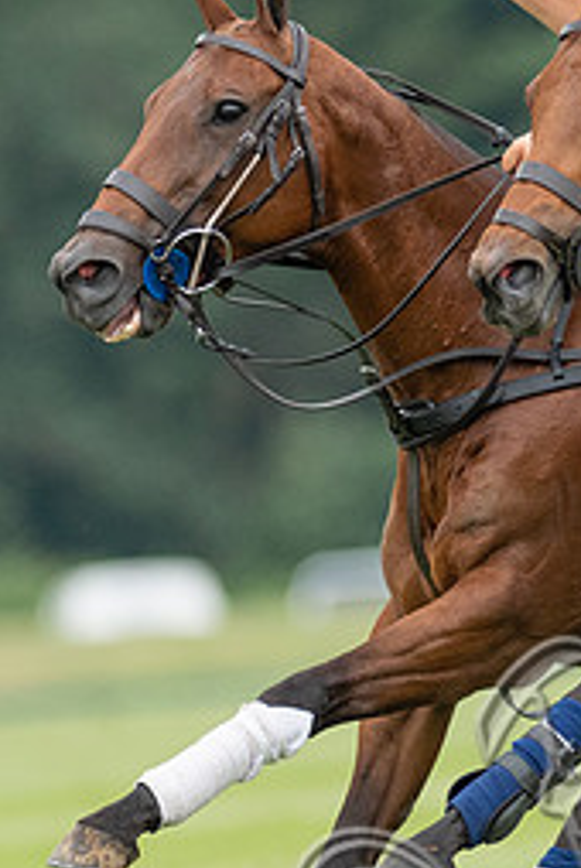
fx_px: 32107
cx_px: 907
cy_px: 542
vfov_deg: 1.5
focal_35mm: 1330
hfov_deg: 1.0
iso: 640
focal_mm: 300
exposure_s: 1/2500
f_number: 2.8
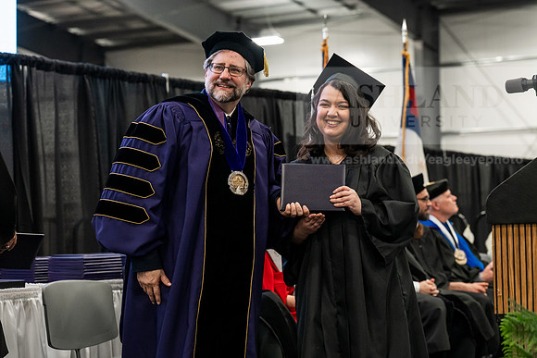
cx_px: 268
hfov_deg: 23.6
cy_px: 179
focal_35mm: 86
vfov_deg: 15.9
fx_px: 1283
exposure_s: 1/200
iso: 4000
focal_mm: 86
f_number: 4.5
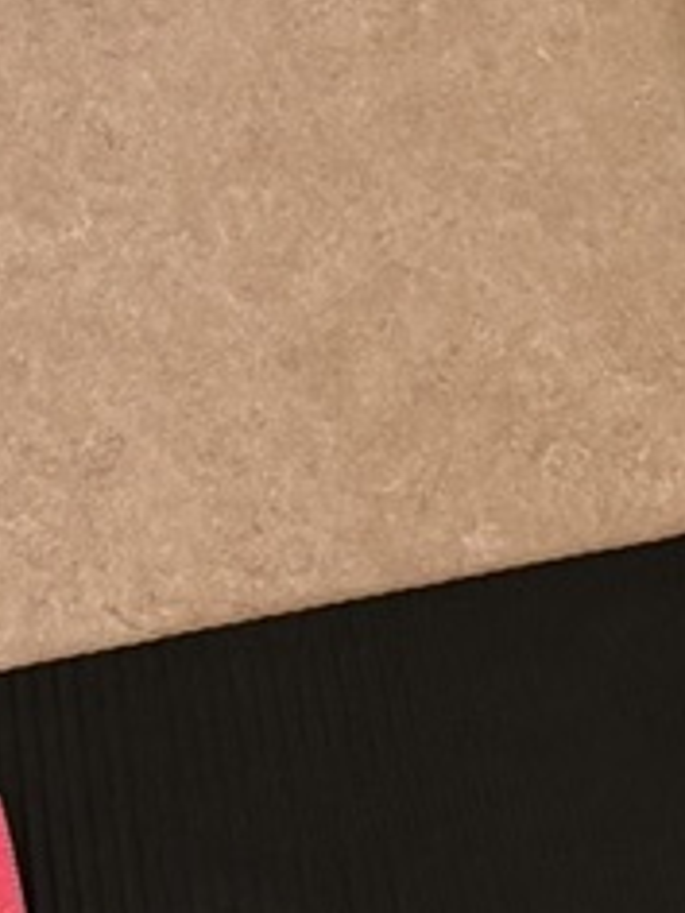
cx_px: 1002
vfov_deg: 11.5
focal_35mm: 163
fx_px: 4301
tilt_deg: -34.4
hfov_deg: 8.9
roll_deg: -2.8
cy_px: -522
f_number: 1.78
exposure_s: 1/98
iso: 200
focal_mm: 6.76
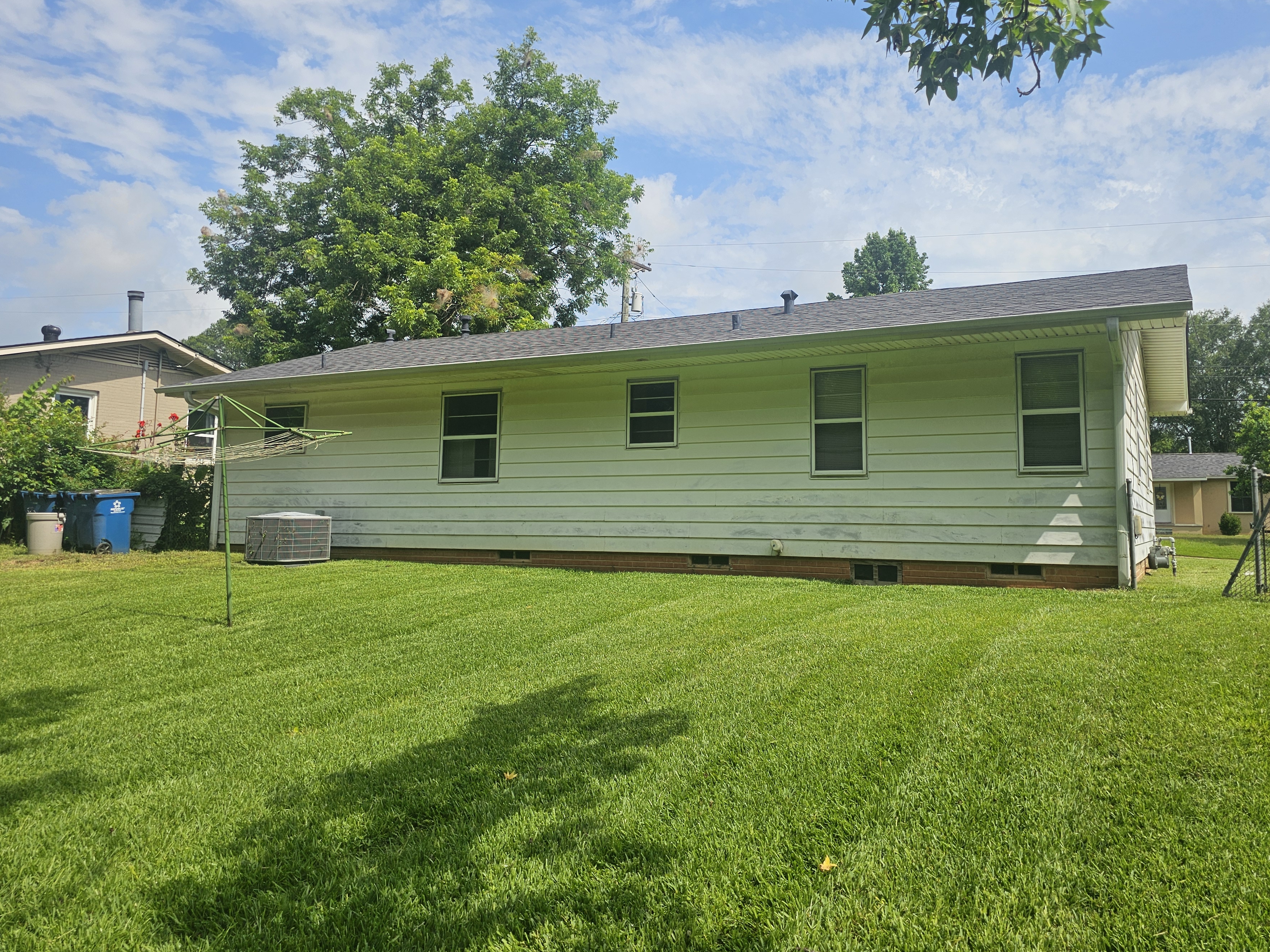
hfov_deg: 67.2
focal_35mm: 26
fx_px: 954
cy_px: 436
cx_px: 681
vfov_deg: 53.0
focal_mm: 6.3
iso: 10
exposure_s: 1/1297
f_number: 1.7
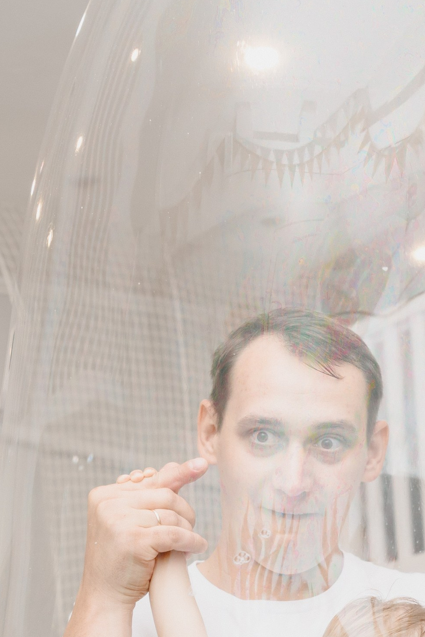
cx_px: 471
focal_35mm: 81
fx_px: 1434
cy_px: 508
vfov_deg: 24.7
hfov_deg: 16.3
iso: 160
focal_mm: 29
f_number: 3.5
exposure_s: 1/160
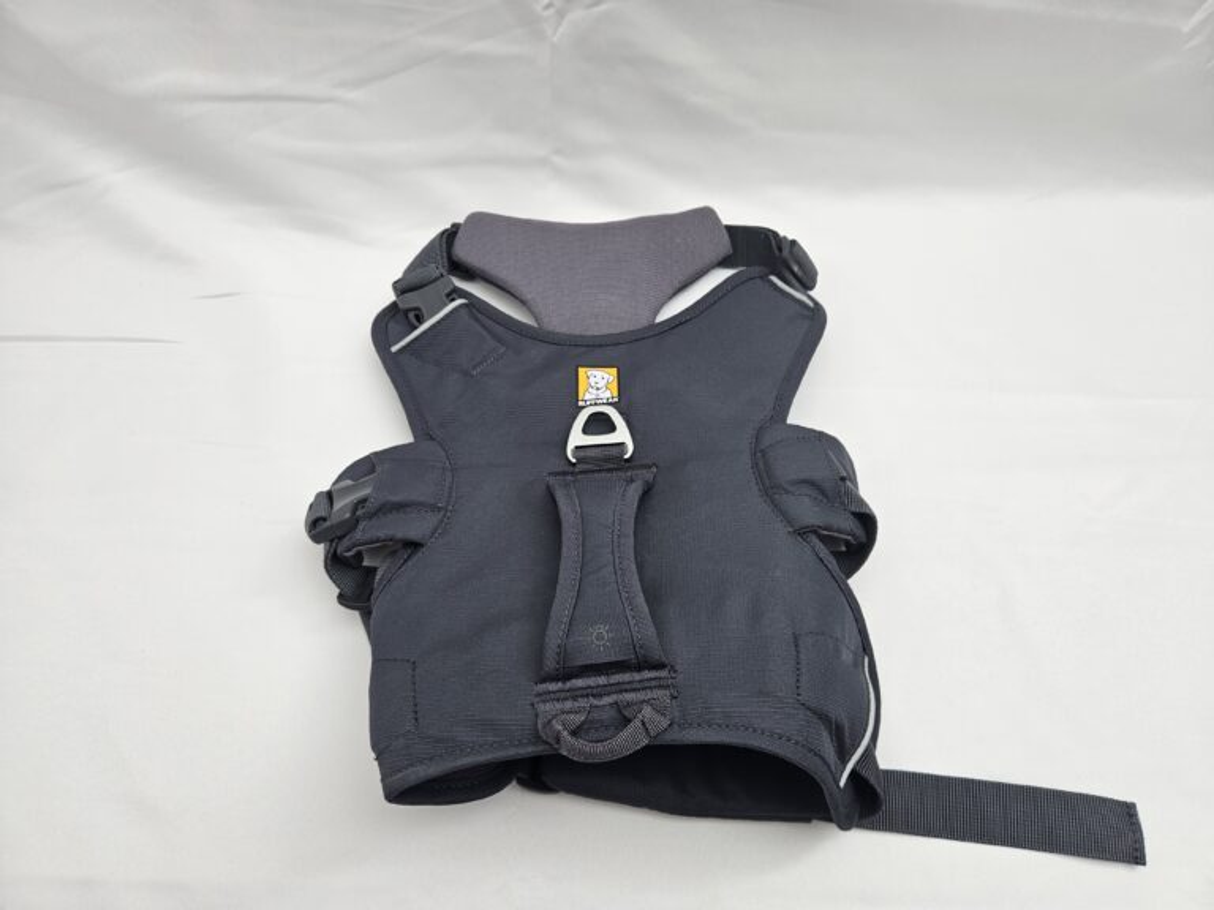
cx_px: 607
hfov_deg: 73.9
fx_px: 807
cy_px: 455
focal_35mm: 23
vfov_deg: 58.9
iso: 25
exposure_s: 1/123
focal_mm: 5.4
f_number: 1.8
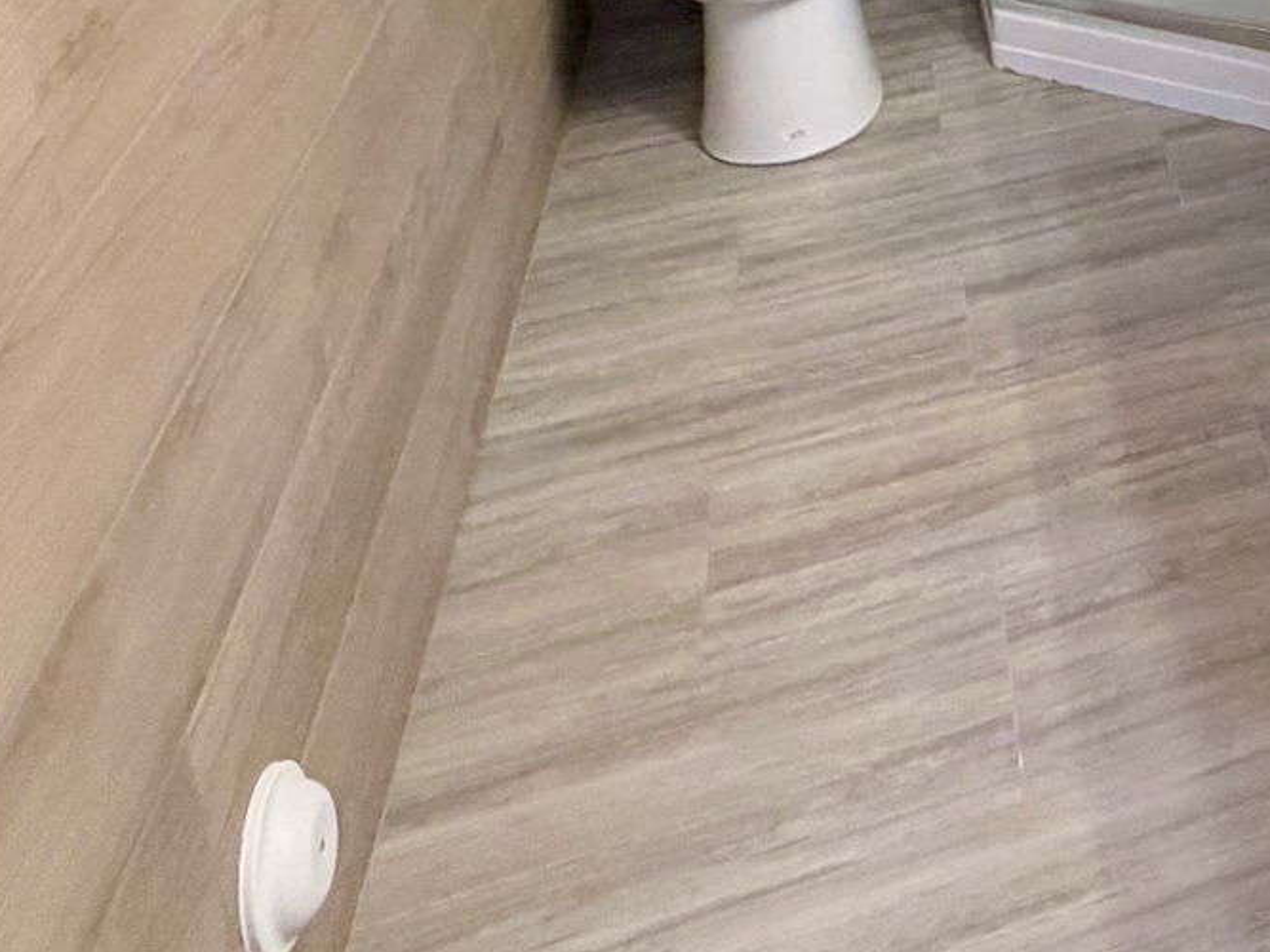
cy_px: -430
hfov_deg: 33.8
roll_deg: +0.1
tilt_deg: -14.4
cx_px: 1590
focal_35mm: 43
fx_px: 1577
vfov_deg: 26.0
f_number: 2.2
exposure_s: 1/60
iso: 320
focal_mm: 2.22
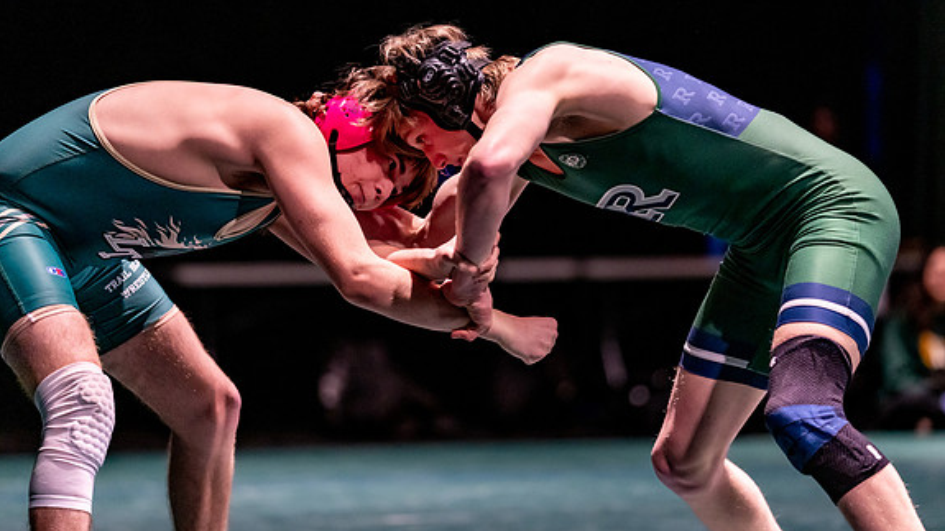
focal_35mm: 156
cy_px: 231
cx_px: 505
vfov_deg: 7.8
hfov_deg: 13.8
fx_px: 3908
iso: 2000
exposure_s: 1/800
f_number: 1.8
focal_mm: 135
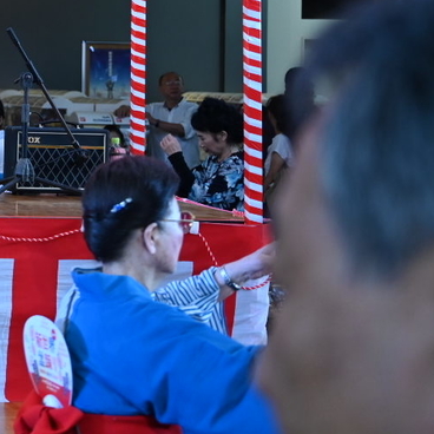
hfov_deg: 13.7
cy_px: 8
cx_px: -163
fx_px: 1731
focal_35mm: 122
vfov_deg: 14.1
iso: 900
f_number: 4
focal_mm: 44
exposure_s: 1/125
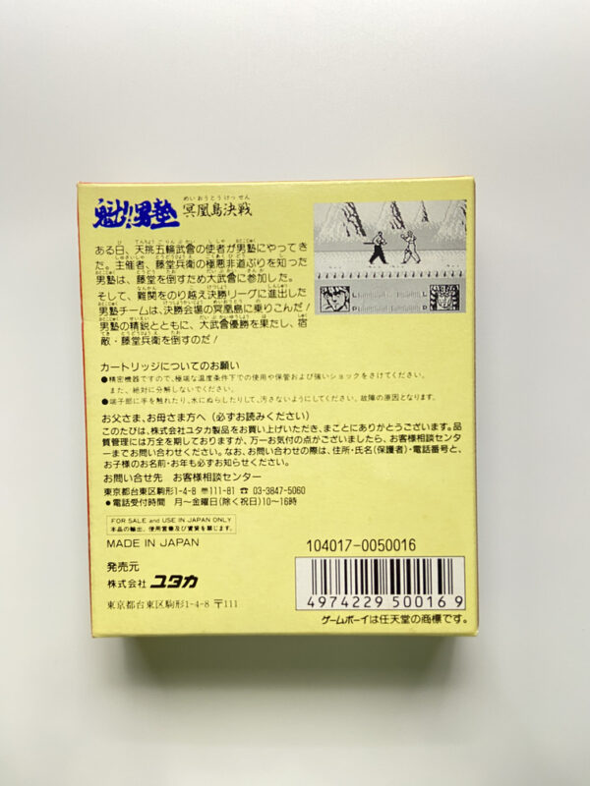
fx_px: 591
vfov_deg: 67.3
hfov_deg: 53.1
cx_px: 295
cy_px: 393
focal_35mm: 26
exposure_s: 1/60
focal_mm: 4.25
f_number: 1.8
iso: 125
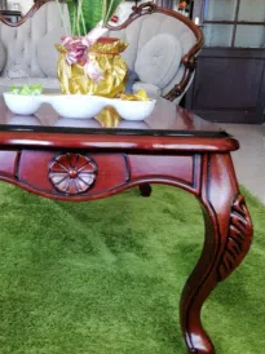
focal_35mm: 38
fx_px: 388
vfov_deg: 48.7
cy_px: 213
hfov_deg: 37.5
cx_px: 109
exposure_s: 1/33.3
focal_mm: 3.96
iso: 320
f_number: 1.8
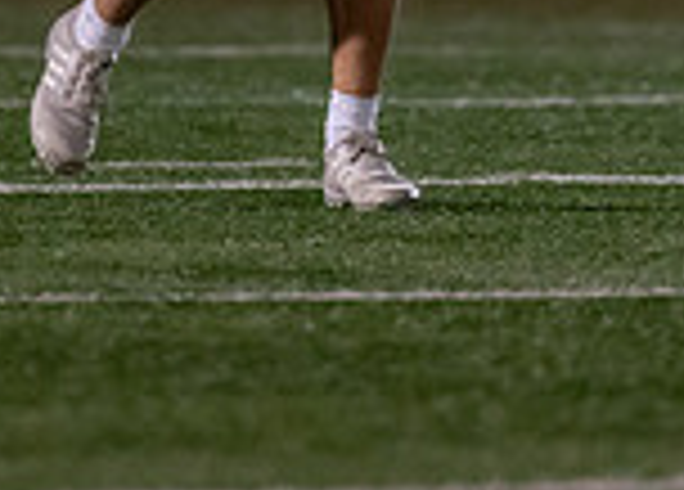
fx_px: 17915
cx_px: 295
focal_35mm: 921
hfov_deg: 2.2
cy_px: -355
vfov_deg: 1.6
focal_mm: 200
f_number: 2.8
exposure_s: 1/1000
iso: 4000
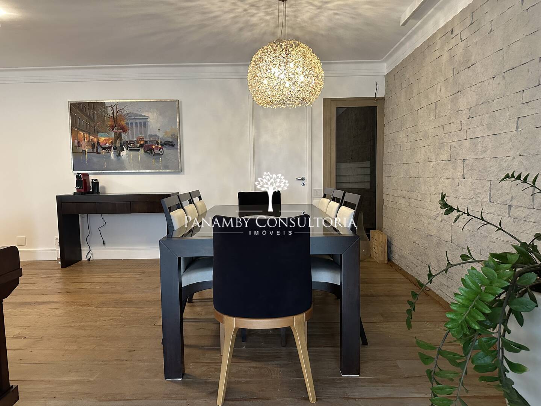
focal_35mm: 24
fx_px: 375
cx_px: 270
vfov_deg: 56.8
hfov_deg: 71.6
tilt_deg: -4.5
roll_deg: +0.5
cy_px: 203
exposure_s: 1/60
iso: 400
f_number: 1.78
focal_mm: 6.86
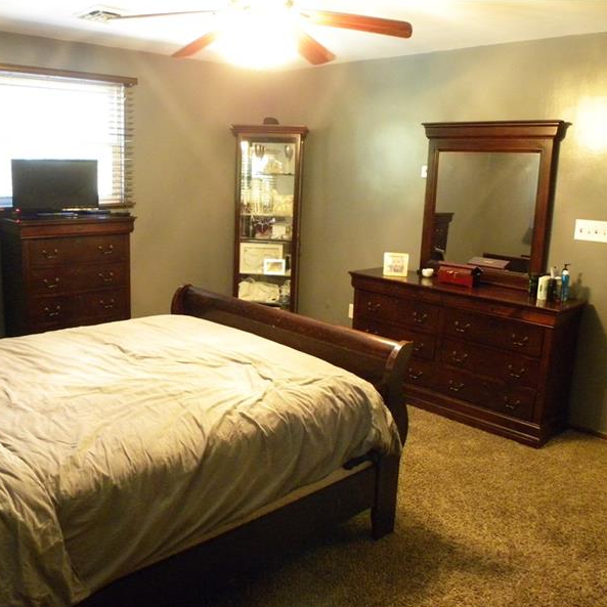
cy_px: 305
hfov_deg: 52.5
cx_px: 284
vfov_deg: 52.5
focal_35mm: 31
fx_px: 615
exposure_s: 1/17.2
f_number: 2.8
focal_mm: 4.6
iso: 400
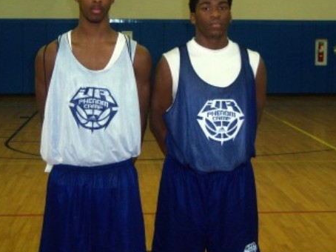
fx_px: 766
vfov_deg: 18.6
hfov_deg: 24.7
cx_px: 162
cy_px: 115
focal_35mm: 79
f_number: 3.4
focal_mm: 11.7
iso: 200
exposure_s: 1/60
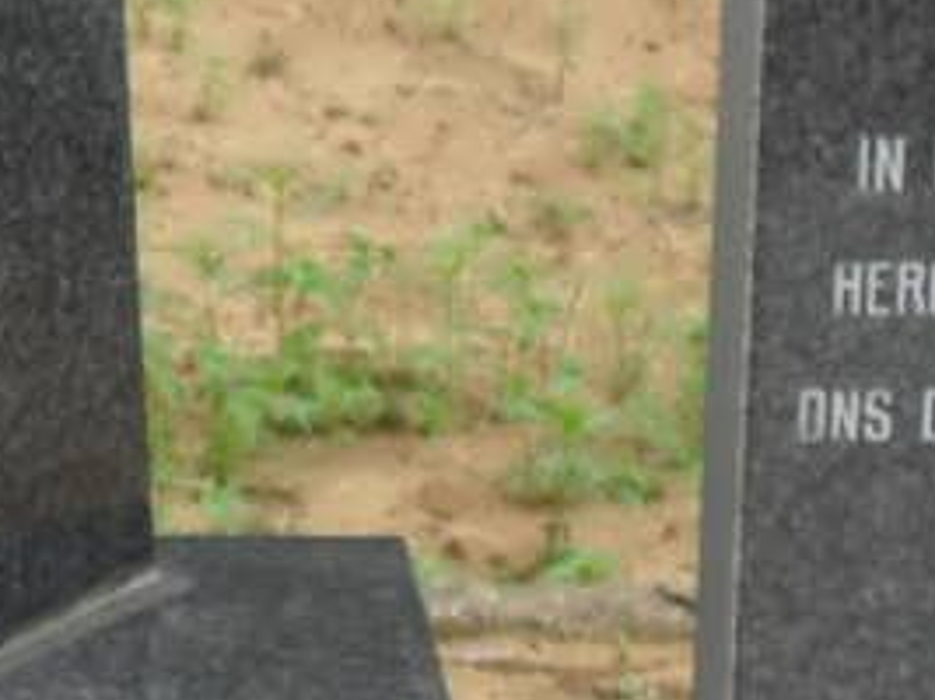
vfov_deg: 5.8
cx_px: -137
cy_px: 623
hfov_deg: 7.7
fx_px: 6912
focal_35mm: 256
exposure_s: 1/180
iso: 100
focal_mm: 10.1
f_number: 4.3
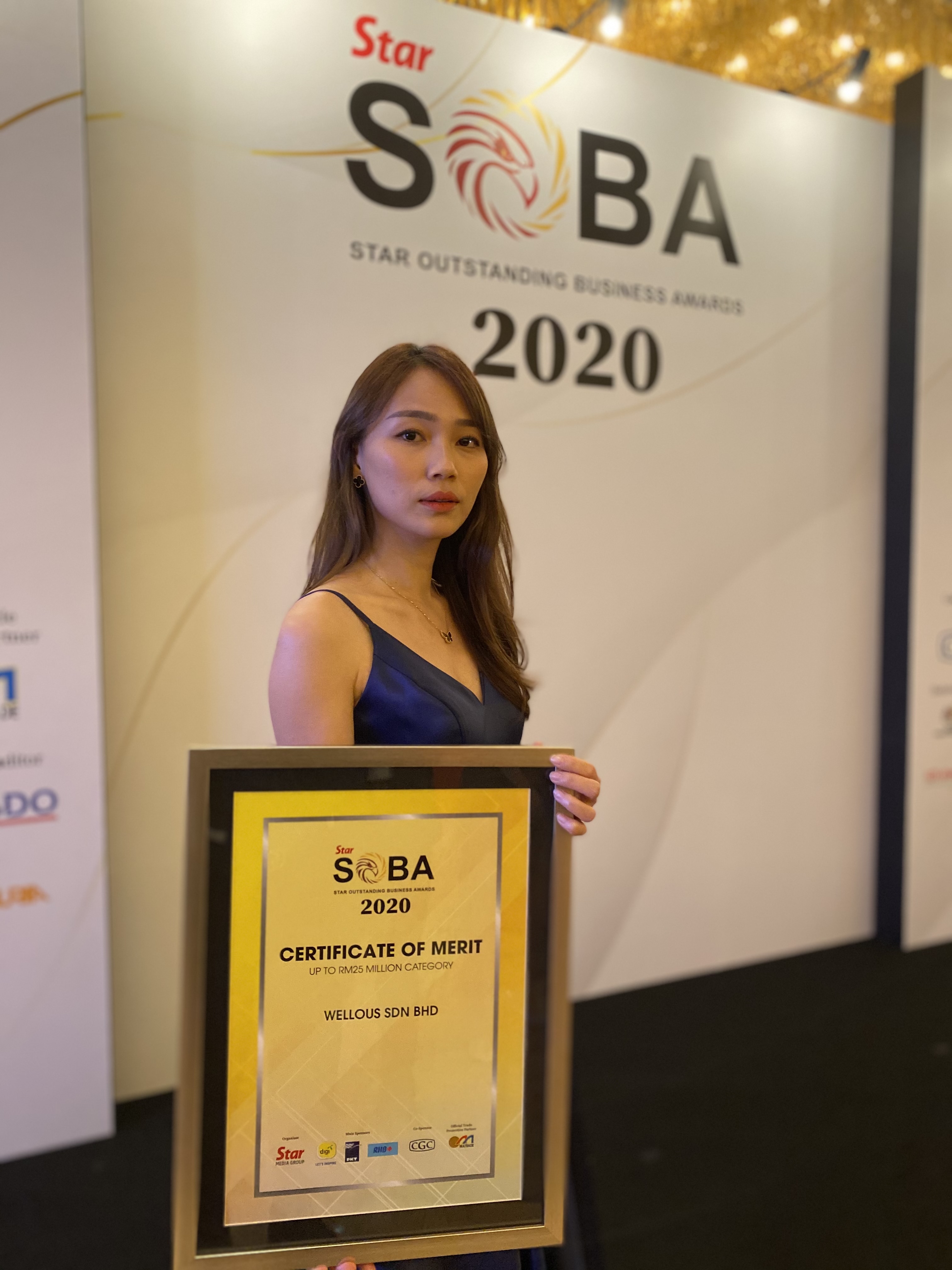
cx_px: 476
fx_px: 953
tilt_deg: -2.4
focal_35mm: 26
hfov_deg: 53.1
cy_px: 635
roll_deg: +0.5
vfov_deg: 67.3
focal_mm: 4.25
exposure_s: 1/33
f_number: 1.8
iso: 400
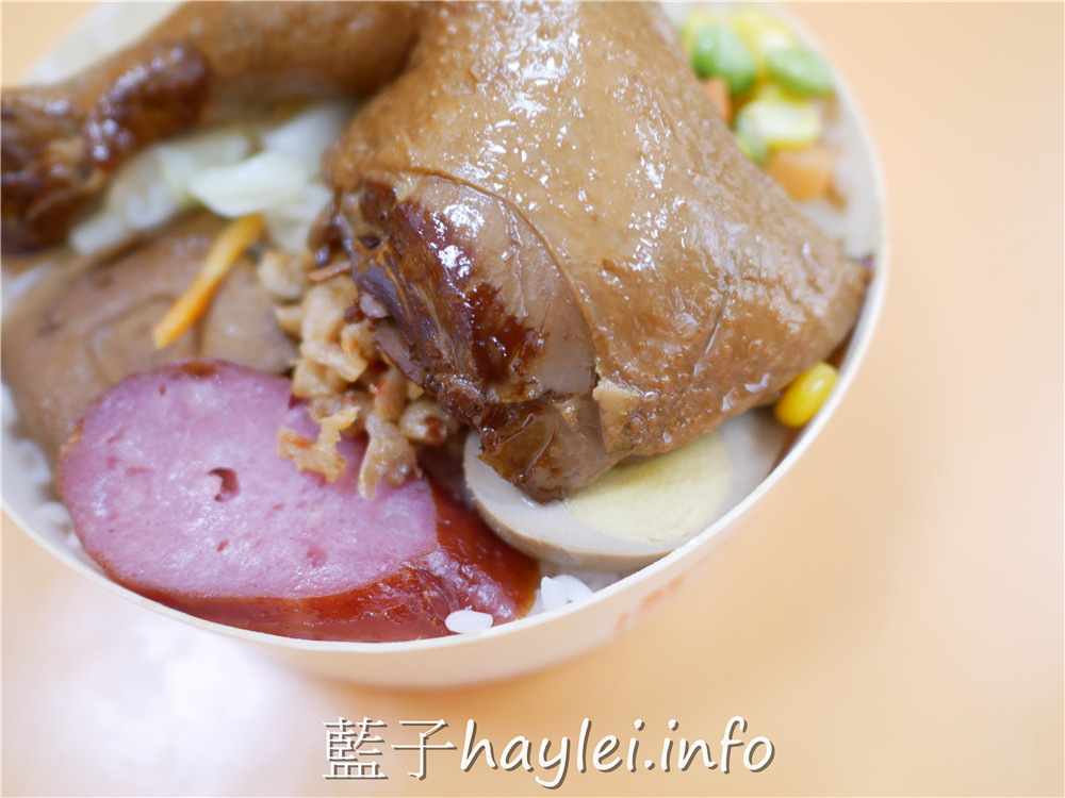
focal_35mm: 30
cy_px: 399
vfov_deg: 46.8
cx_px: 532
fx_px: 923
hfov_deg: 60.0
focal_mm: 15
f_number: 1.7
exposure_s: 1/60
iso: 250
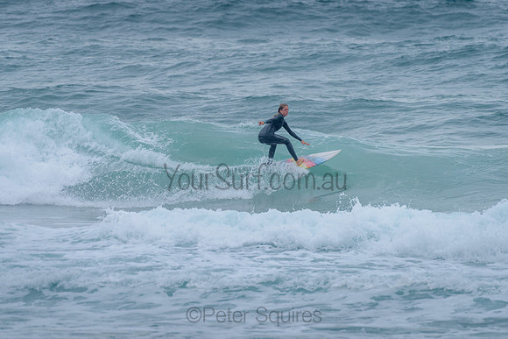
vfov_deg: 2.2
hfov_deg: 3.4
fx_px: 8649
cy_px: 132
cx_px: 255
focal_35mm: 613
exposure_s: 1/1250
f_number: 5.6
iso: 560
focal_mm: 500
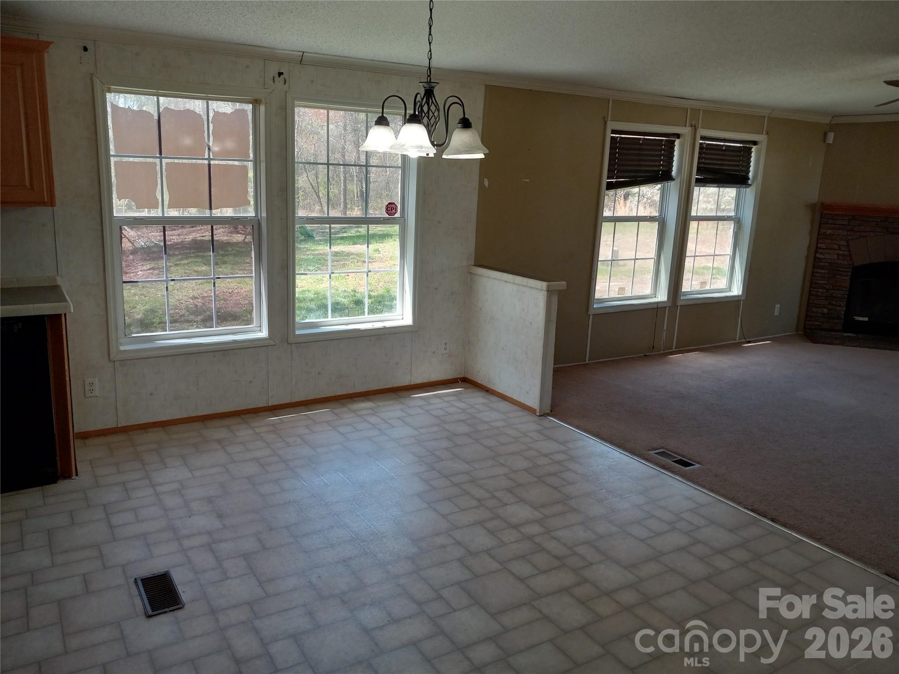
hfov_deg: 65.3
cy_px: 337
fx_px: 701
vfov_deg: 51.4
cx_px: 450
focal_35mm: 27
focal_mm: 3.94
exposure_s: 1/120
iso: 64
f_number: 1.8
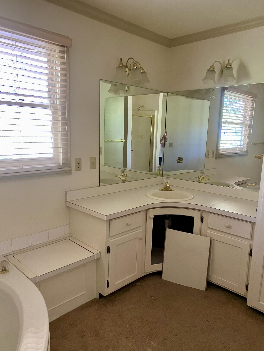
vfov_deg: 67.3
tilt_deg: -11.8
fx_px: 264
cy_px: 176
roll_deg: -2.8
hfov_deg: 53.1
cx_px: 132
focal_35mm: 26
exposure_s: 1/60
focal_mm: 4.25
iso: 200
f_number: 1.8
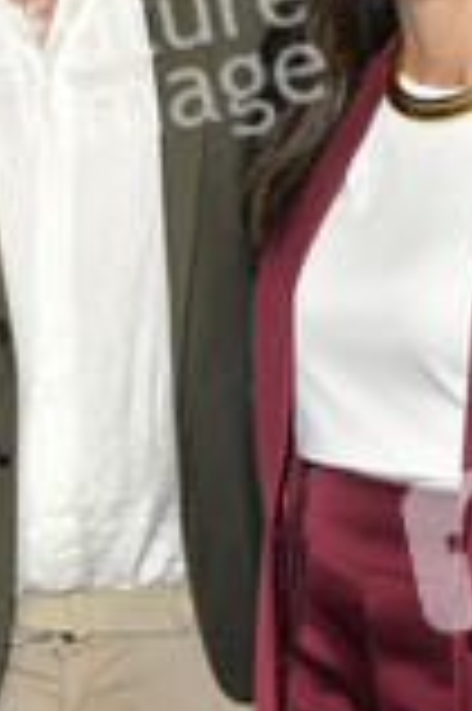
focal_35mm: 96
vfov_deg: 21.2
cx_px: 225
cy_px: 302
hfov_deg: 14.2
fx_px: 1892
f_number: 6.3
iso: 1250
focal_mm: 38
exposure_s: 1/250
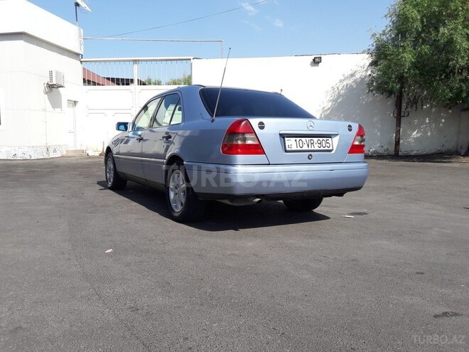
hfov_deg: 63.4
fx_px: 379
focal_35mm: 28
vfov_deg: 49.7
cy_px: 176
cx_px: 234
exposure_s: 1/1290
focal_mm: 3.7
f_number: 1.9
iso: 40
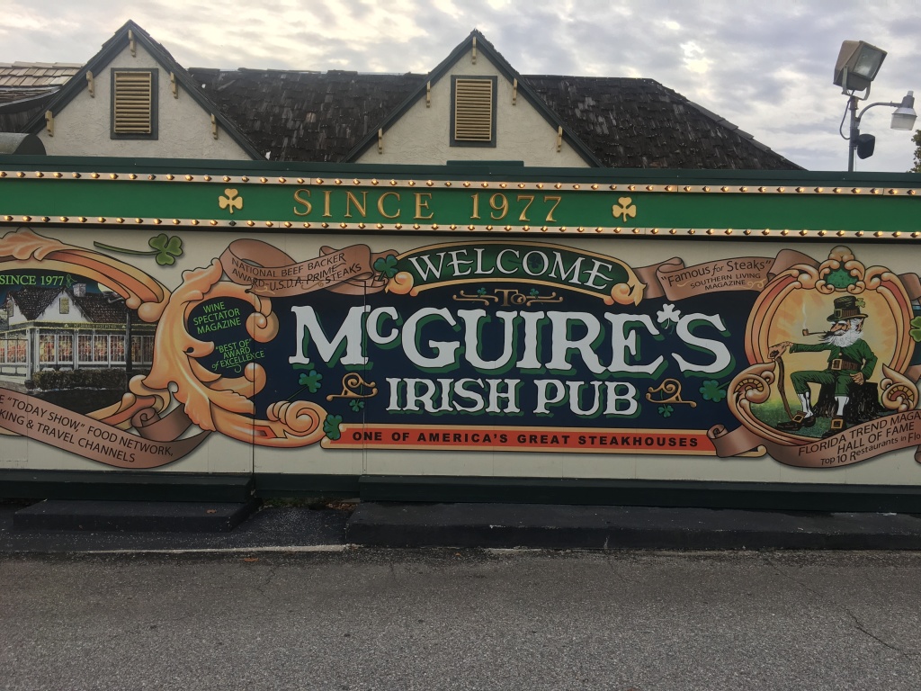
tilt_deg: +0.5
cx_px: 460
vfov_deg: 48.2
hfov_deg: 61.7
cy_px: 346
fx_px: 772
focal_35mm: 29
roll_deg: +2.8
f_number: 2.2
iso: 25
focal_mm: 4.15
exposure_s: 1/314
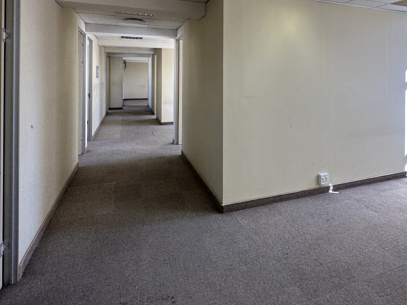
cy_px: 76
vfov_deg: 57.9
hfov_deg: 76.1
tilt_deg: +0.5
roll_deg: +1.4
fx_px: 259
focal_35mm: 22
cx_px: 228
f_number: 2.2
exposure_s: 1/100
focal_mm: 2.22
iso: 50
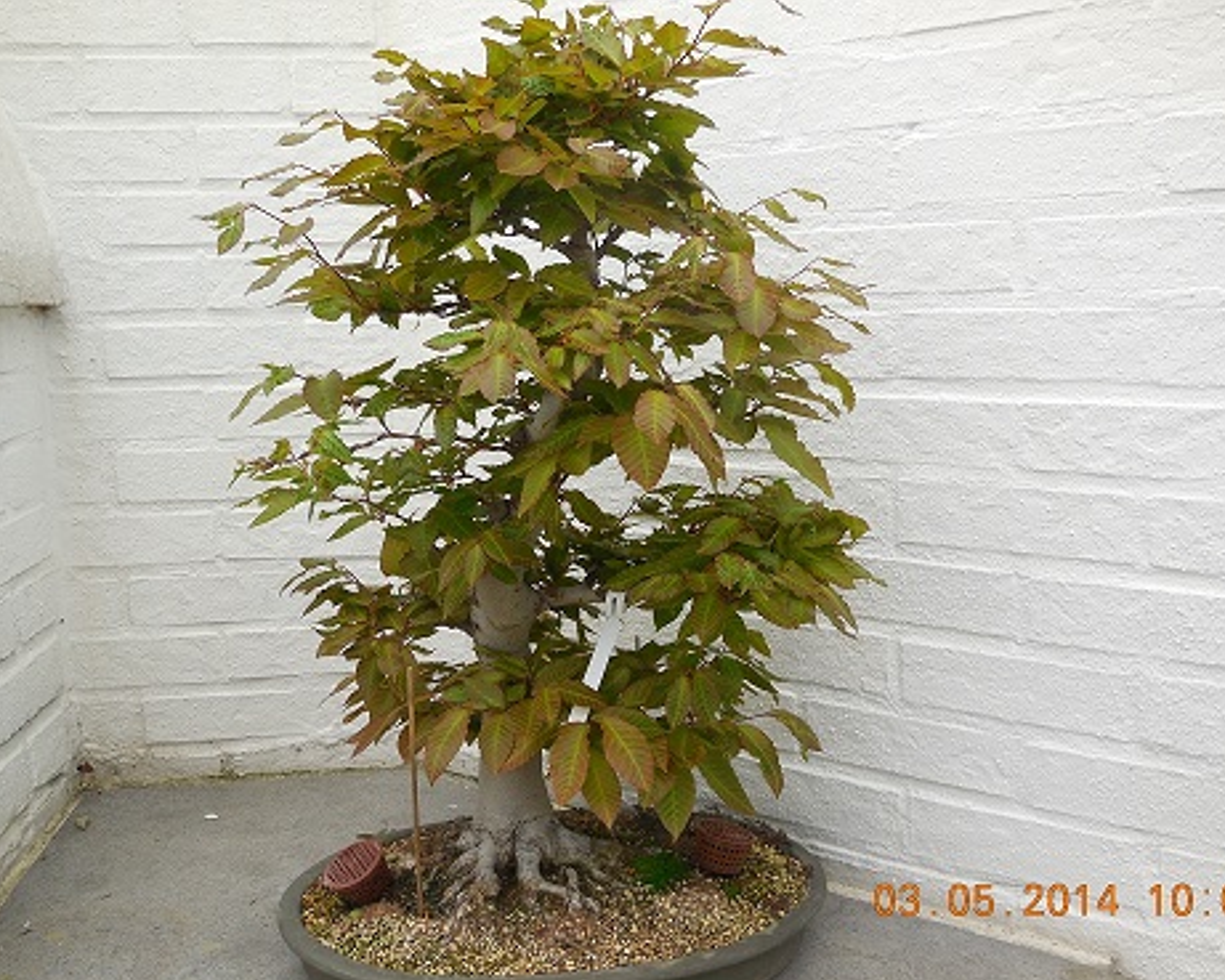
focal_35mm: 36
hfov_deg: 50.2
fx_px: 1305
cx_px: 654
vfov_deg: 41.2
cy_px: 495
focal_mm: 6.1
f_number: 3.4
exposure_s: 1/320
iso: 125
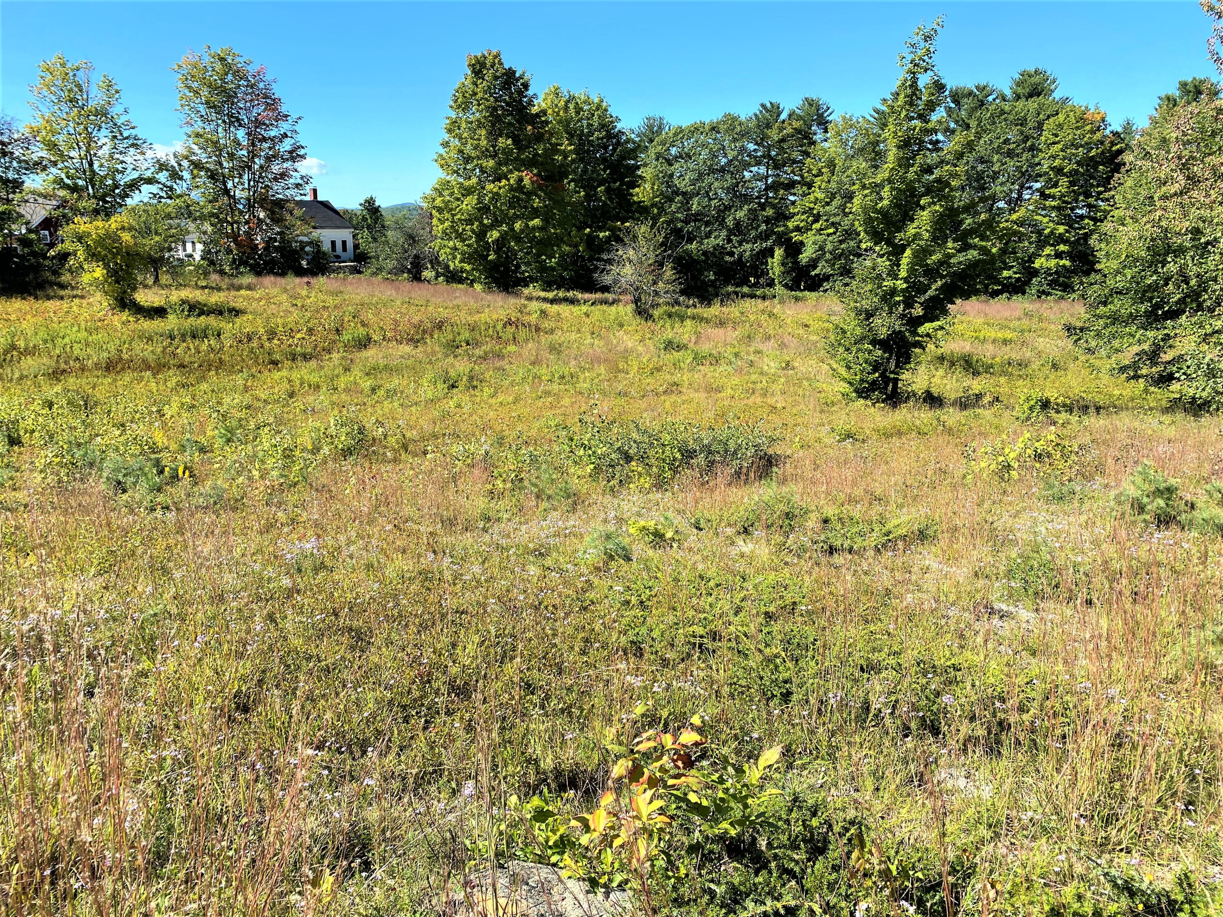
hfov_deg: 67.3
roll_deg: -1.0
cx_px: 612
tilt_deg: -14.2
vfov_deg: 53.1
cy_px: 458
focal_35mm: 26
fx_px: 919
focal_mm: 4.25
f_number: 1.8
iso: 32
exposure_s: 1/1447
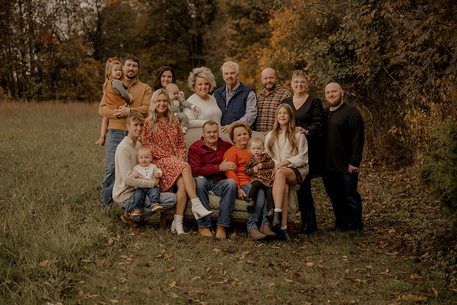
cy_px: 152
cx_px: 228
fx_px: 825
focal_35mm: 65
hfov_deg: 31.0
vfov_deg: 20.9
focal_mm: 65
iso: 160
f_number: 2.8
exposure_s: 1/125
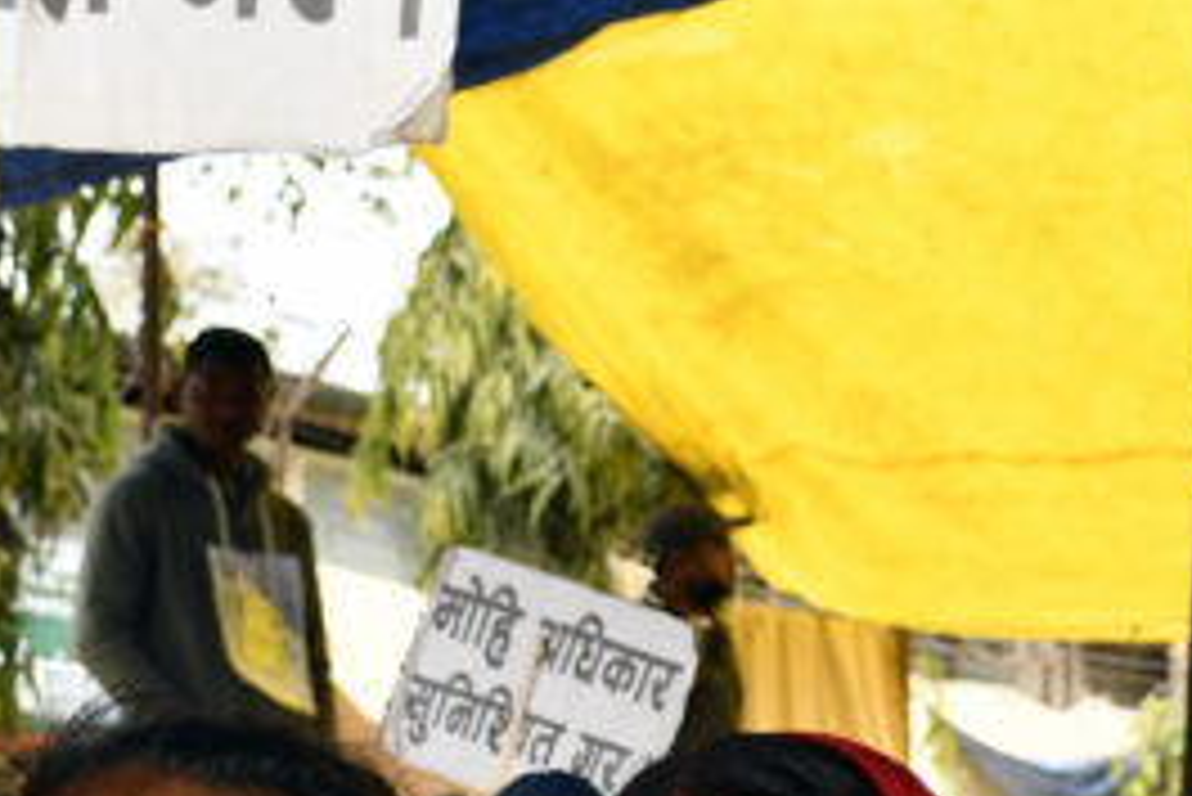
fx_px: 4605
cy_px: 992
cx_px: 1039
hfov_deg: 14.6
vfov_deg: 9.7
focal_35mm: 139
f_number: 3.8
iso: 100
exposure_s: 1/60
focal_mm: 24
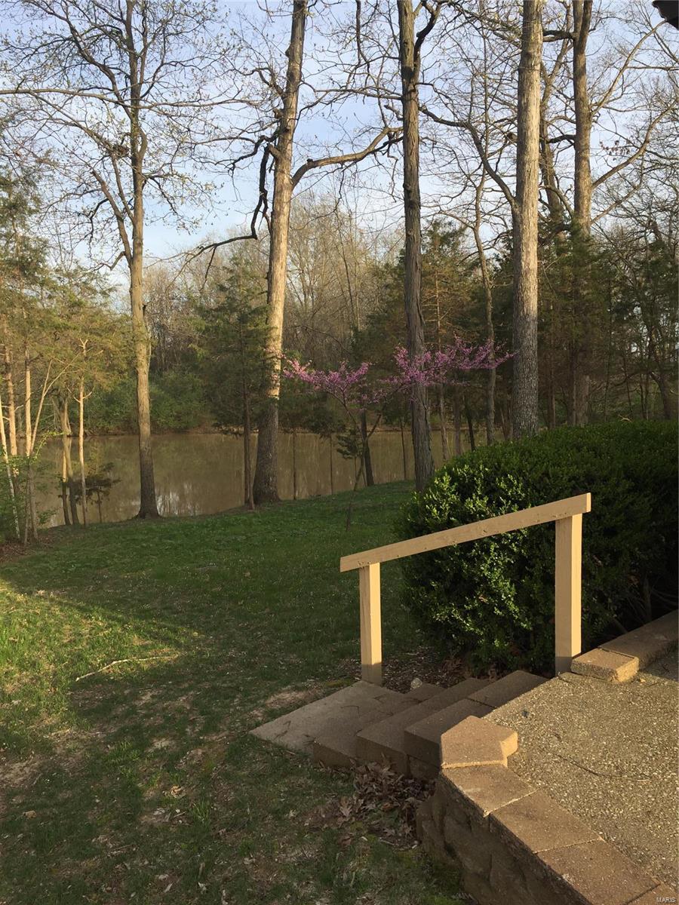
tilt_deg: -3.1
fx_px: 758
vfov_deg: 61.7
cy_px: 452
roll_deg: +0.6
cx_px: 340
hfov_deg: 48.2
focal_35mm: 29
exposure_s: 1/581
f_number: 2.2
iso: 32
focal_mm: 4.15
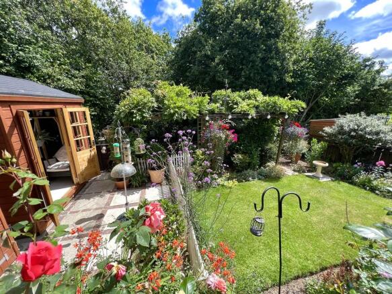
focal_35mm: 13
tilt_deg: -15.4
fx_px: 147
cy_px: 147
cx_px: 196
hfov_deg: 106.2
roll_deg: +1.4
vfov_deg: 89.9
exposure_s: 1/440
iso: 32
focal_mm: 1.57
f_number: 1.8
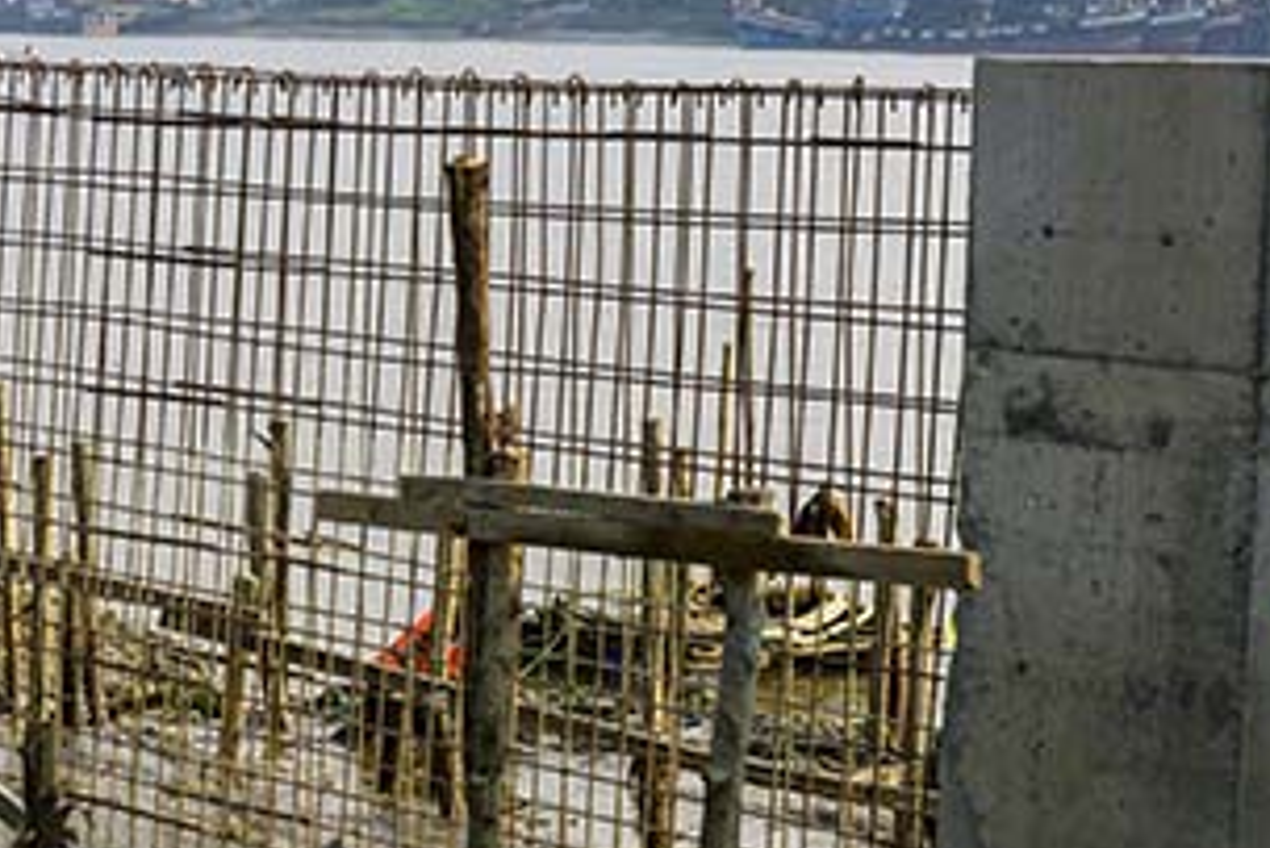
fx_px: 4235
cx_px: -681
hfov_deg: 15.6
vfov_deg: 11.4
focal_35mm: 120
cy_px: 246
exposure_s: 1/800
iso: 360
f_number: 9
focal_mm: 38
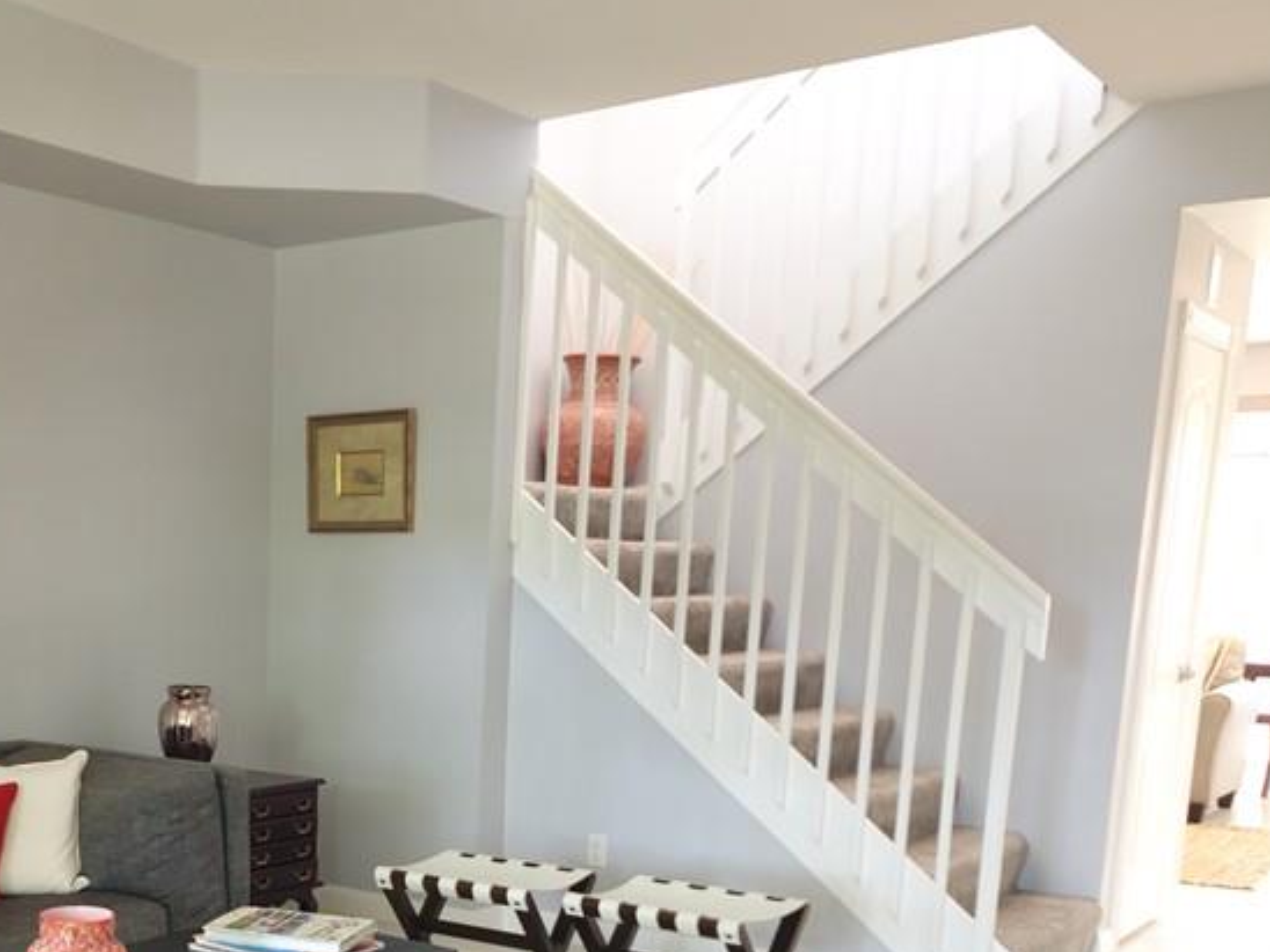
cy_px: 834
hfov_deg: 42.0
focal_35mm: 43
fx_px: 1578
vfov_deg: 32.2
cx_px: 267
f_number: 1.8
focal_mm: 6.4
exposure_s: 1/45
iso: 400
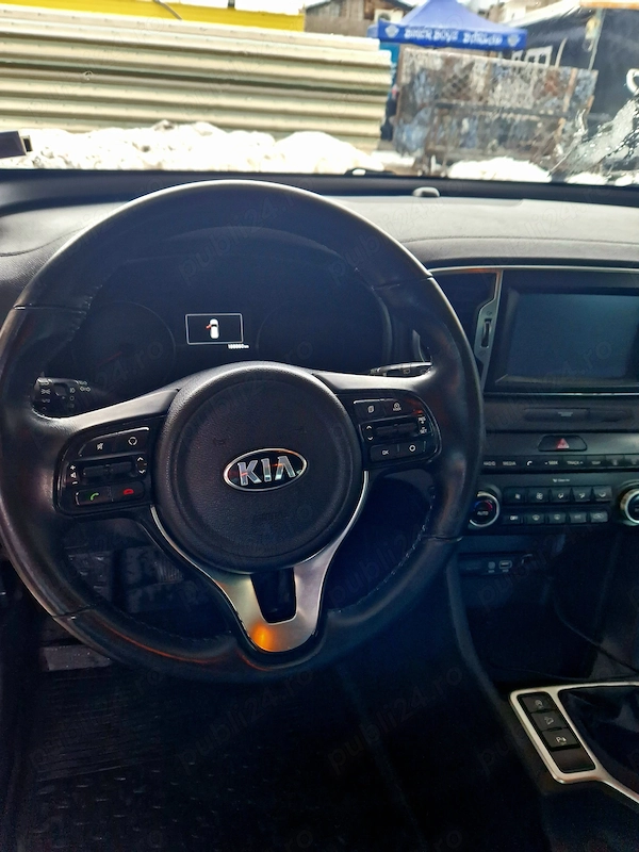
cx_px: 320
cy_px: 426
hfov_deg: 58.9
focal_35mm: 23
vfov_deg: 73.9
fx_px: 566
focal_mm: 5.4
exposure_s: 1/100
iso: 250
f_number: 1.8
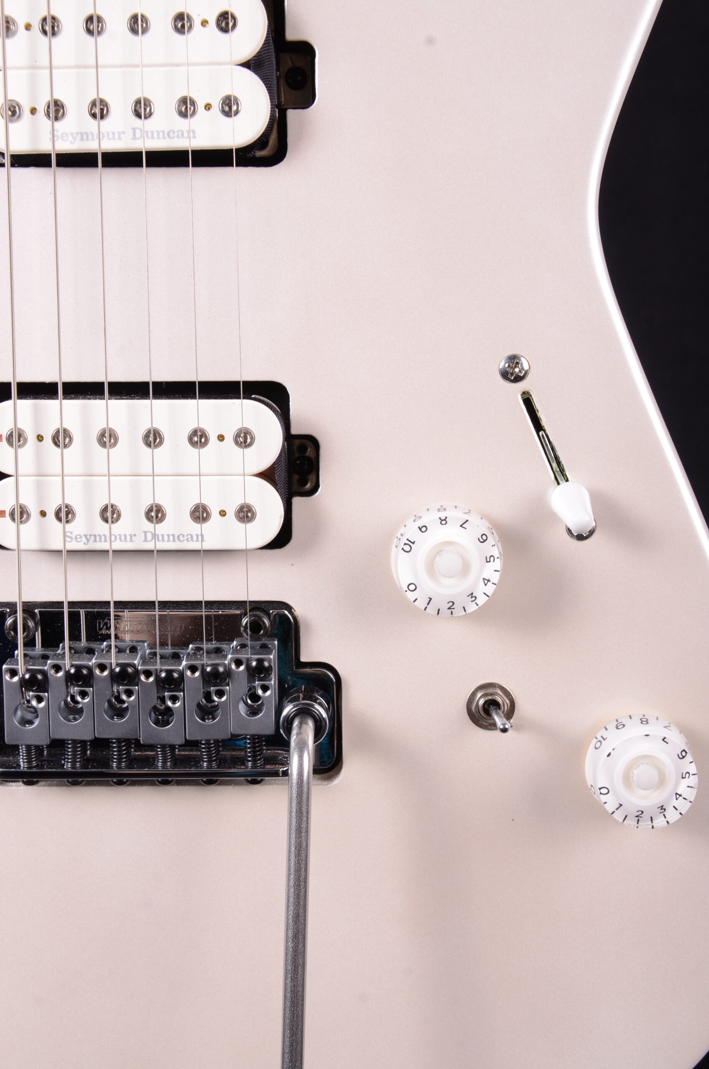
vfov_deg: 37.9
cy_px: 534
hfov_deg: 25.6
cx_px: 354
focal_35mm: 52
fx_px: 1558
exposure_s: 1/200
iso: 200
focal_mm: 35
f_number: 13
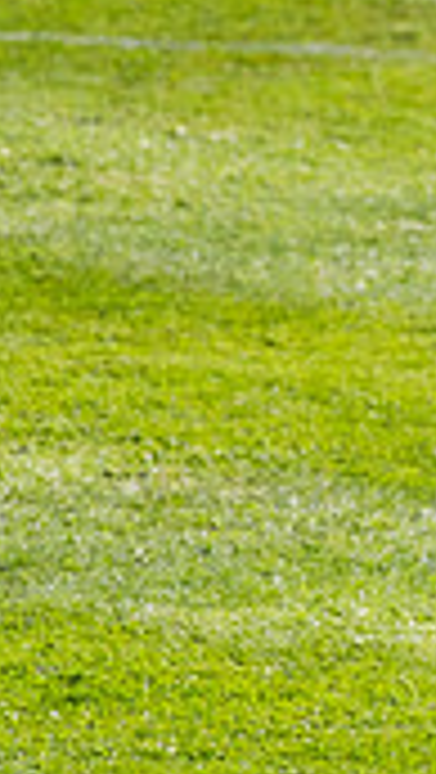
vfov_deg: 0.9
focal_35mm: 2337
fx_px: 47938
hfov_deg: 0.5
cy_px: -25
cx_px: 1223
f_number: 6.3
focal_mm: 440
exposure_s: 1/1250
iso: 640
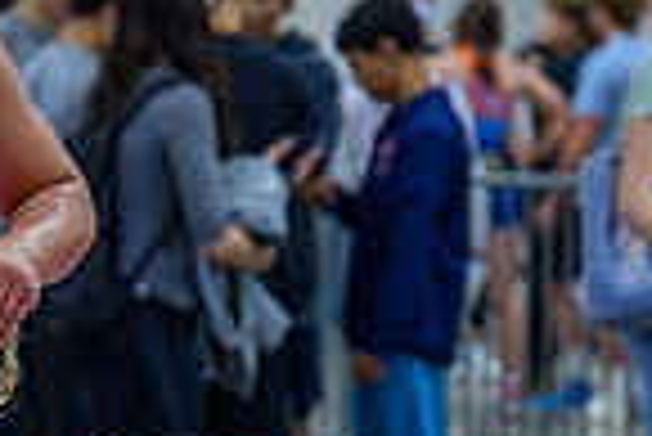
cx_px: -82
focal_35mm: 388
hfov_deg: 5.3
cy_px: 537
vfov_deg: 3.5
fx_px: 7034
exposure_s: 1/400
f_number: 2.8
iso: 5000
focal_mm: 75
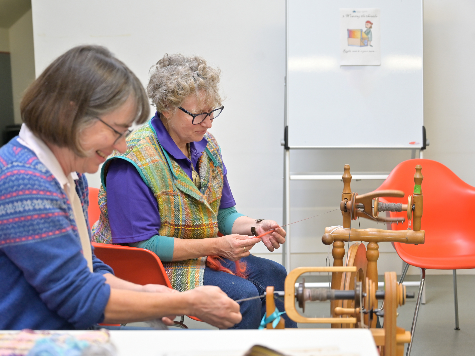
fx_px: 796
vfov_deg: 25.2
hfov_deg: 33.2
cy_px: 177
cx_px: 205
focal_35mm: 58
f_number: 4
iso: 1000
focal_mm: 53
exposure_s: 1/125
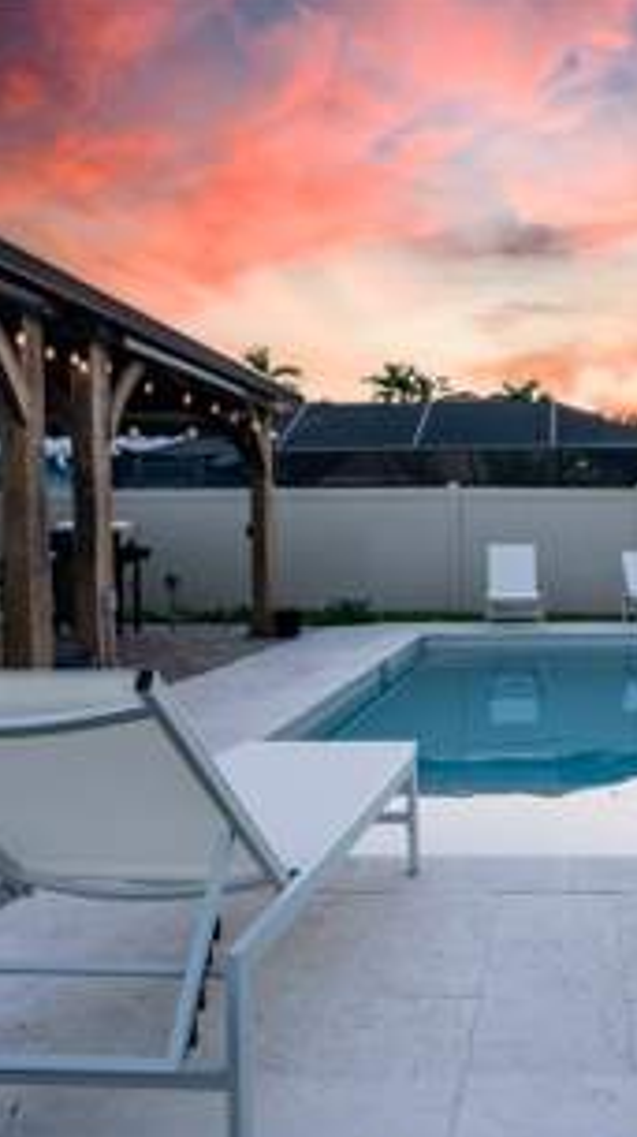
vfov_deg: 59.5
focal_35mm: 33
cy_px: 582
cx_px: 533
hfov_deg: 34.2
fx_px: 993
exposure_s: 1/60
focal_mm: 20
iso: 80
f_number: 4
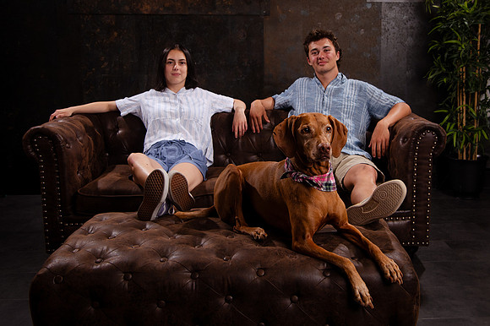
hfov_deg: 44.5
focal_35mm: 44
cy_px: 128
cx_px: 283
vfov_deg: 30.5
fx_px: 597
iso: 1000
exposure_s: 1/160
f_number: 8
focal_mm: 32
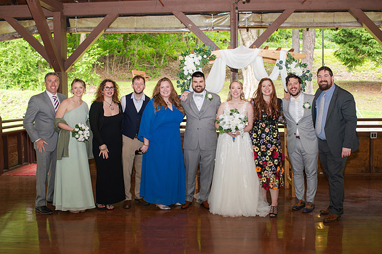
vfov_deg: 34.2
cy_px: 131
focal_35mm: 39
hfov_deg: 49.6
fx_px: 414
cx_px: 193
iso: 800
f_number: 3.2
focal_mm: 35
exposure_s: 1/200
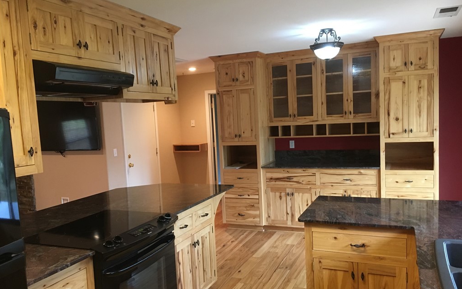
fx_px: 390
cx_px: 230
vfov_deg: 40.6
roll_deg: +2.4
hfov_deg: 61.2
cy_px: 153
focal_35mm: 31
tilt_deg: -5.6
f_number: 2.2
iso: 200
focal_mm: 4.15
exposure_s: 1/24
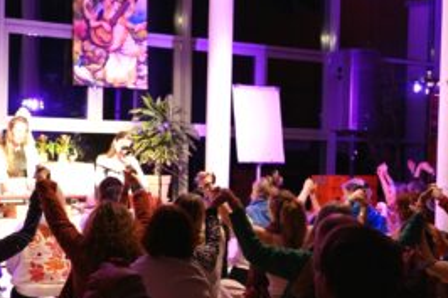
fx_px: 609
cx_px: 182
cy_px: 195
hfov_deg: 40.2
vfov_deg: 27.3
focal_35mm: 49
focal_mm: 31
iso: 4000
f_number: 3.5
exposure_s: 1/20
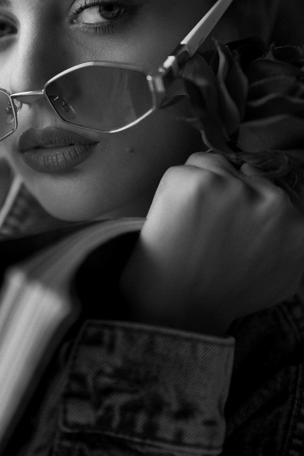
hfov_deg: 9.2
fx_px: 1888
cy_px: 143
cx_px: 109
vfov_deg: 13.8
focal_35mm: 149
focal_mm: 85
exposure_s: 1/160
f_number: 1.6
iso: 100
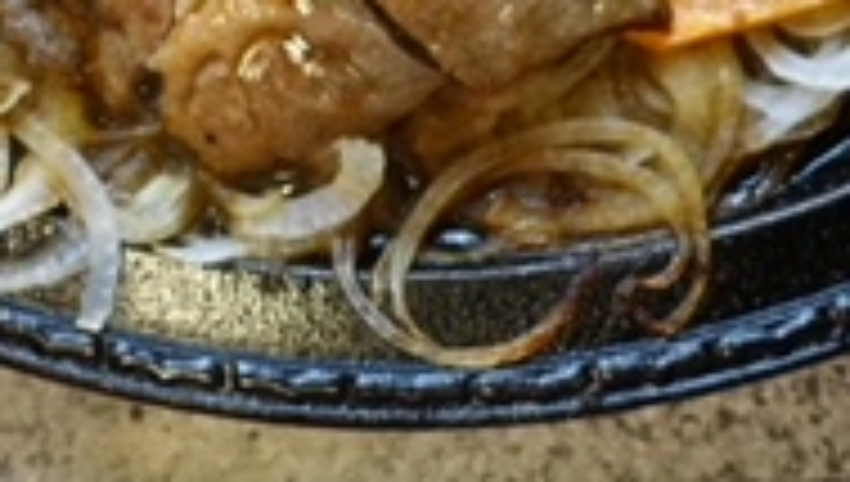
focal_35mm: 85
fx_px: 1919
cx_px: 238
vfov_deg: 14.1
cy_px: 0
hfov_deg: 24.8
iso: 160
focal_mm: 8.8
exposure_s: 1/30
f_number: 1.8
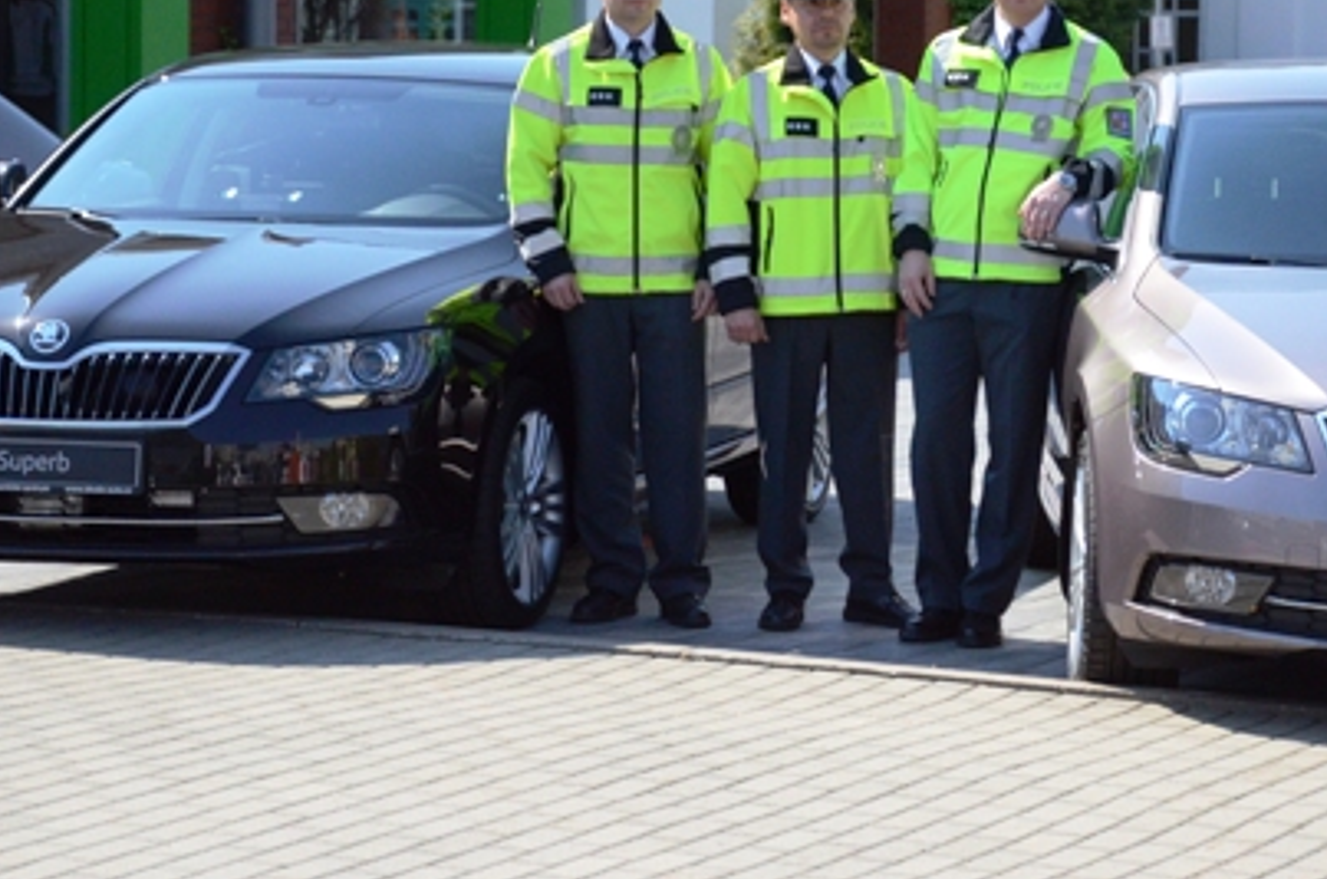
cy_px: 237
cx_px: 938
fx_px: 4378
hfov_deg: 17.2
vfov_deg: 11.4
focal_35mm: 119
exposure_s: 1/8000
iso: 2000
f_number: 5
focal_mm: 50
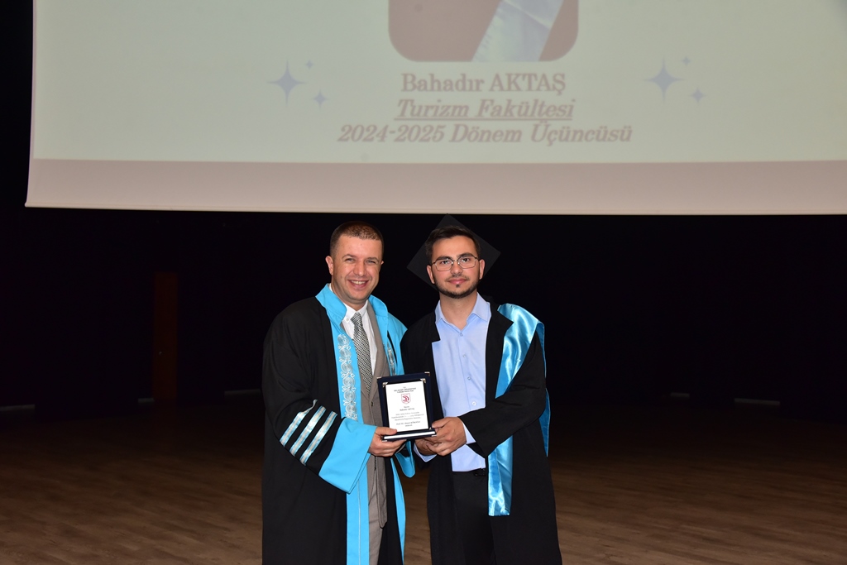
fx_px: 894
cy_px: 282
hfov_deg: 50.7
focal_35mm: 38
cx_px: 424
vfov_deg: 35.1
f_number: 6.3
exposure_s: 1/200
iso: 2500
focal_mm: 38
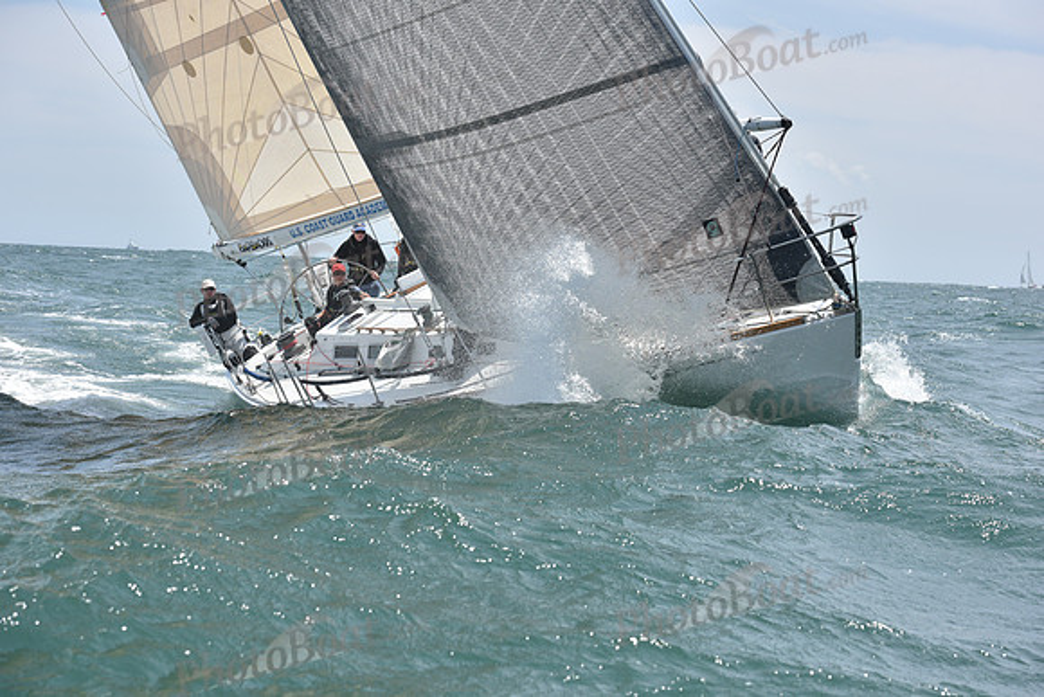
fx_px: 2320
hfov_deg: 25.4
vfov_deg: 17.1
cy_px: 348
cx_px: 522
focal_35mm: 80
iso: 250
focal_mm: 80
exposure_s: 1/1250
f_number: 7.1
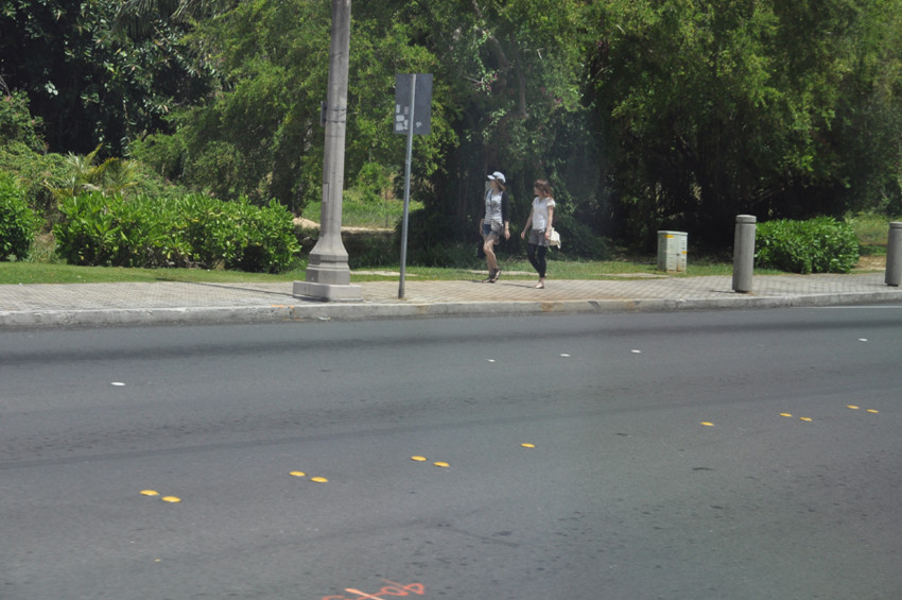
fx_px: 1877
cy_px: 300
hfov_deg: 27.0
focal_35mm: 75
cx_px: 451
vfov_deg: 18.1
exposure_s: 1/320
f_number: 5
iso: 400
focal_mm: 50
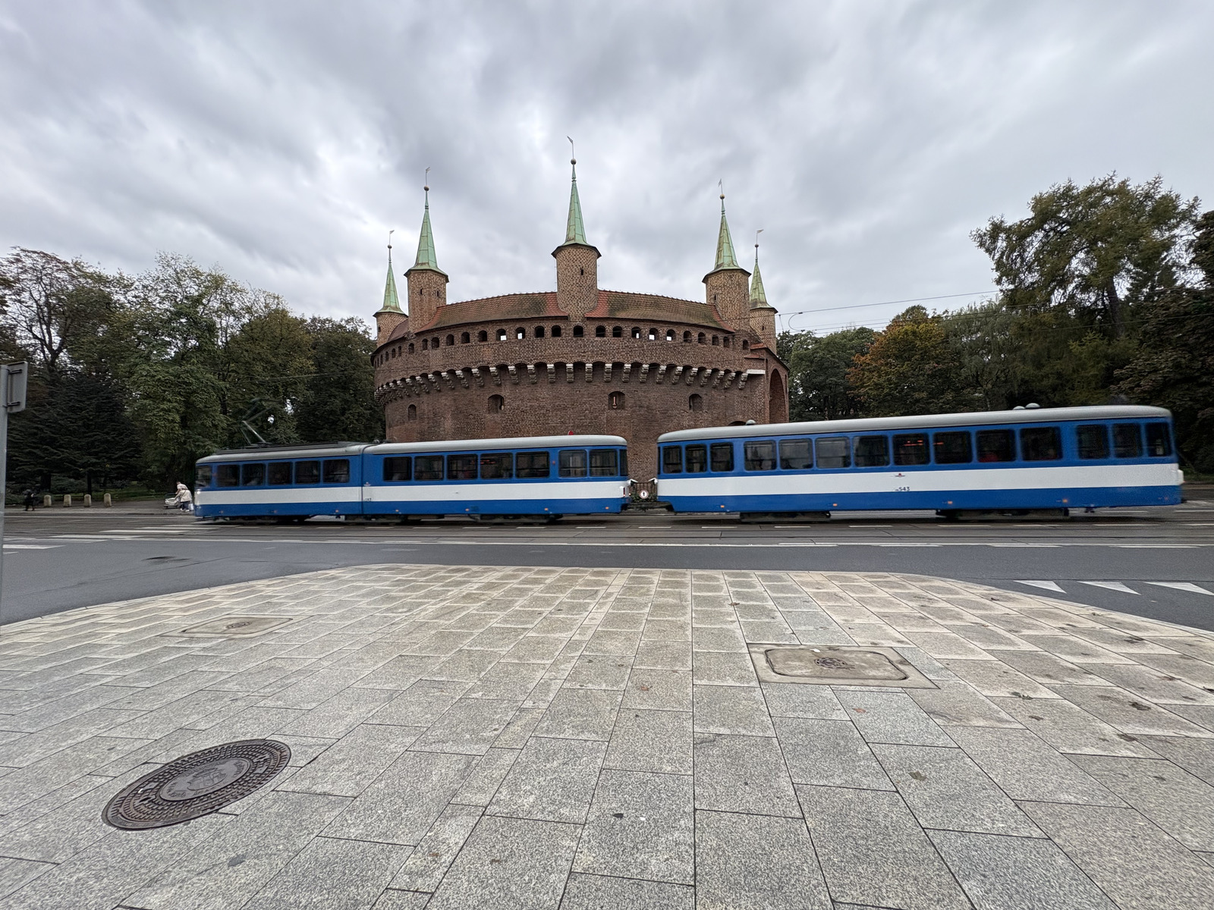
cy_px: 455
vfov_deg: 85.7
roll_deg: +1.3
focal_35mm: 14
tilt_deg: +1.8
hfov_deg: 102.1
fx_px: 491
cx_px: 607
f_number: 2.2
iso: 100
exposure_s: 1/99
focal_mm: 2.22
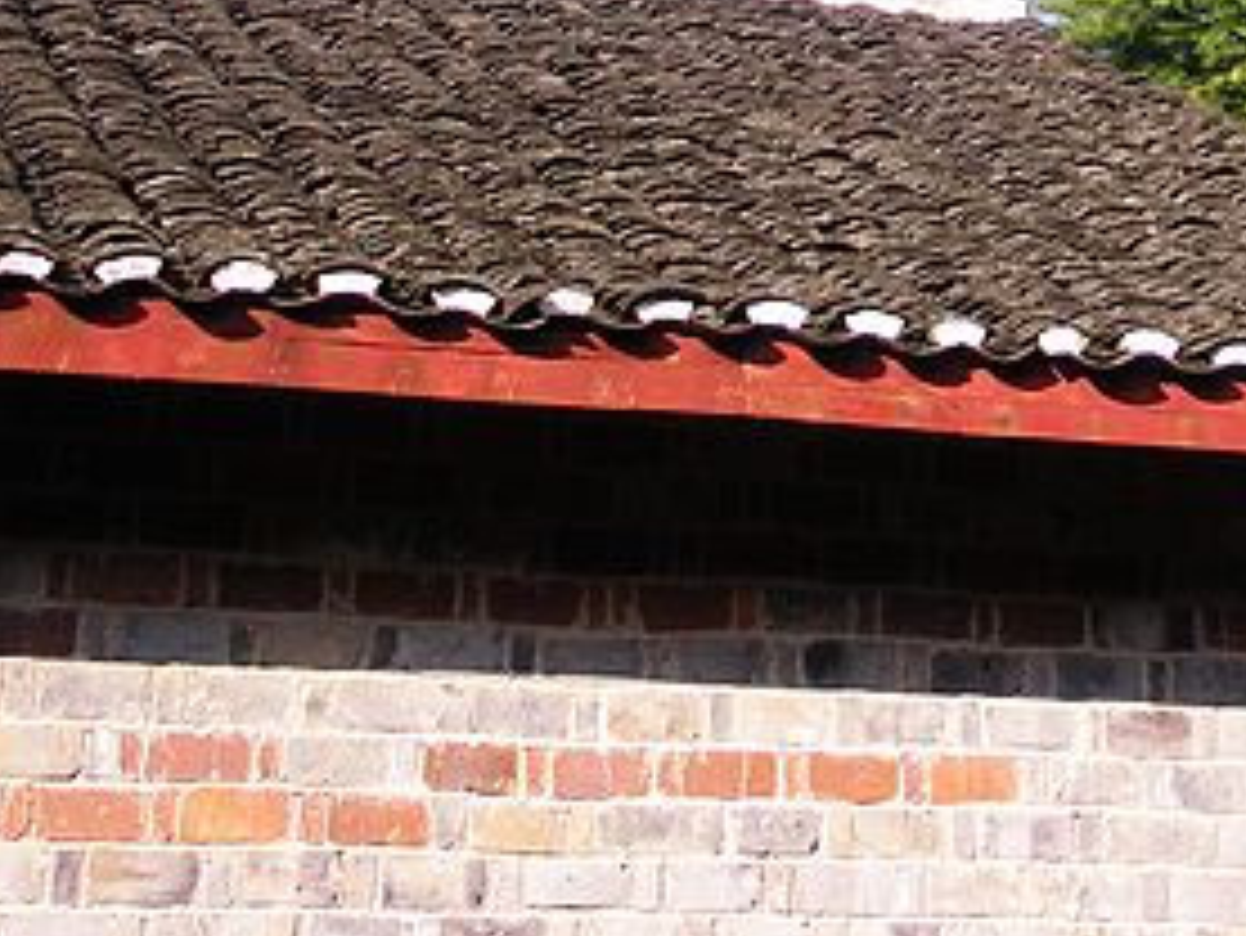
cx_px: 1066
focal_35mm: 93
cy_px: -218
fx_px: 3349
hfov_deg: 20.7
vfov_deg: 15.3
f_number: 3.5
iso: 64
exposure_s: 1/310
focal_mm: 6.3
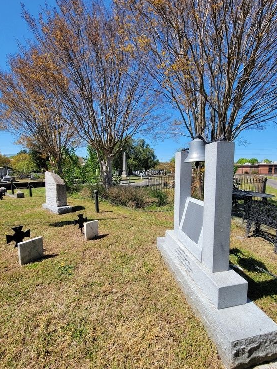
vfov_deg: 102.1
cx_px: 146
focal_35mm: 14
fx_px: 149
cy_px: 188
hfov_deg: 85.6
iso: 50
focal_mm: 2.2
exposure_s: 1/1358
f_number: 2.2
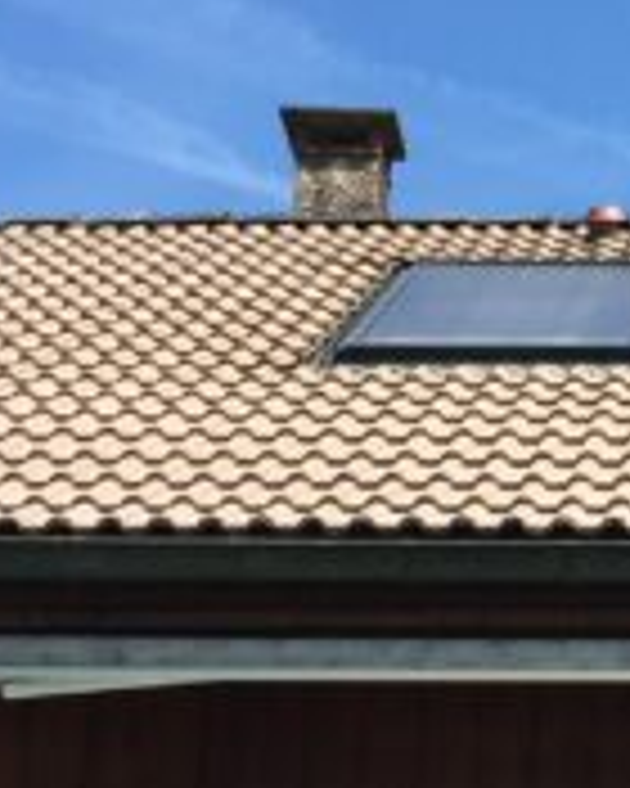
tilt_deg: +17.7
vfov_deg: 15.5
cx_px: 878
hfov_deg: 12.0
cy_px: 459
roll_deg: -0.4
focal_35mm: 124
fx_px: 2890
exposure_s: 1/1163
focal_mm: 4.15
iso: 32
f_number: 2.2
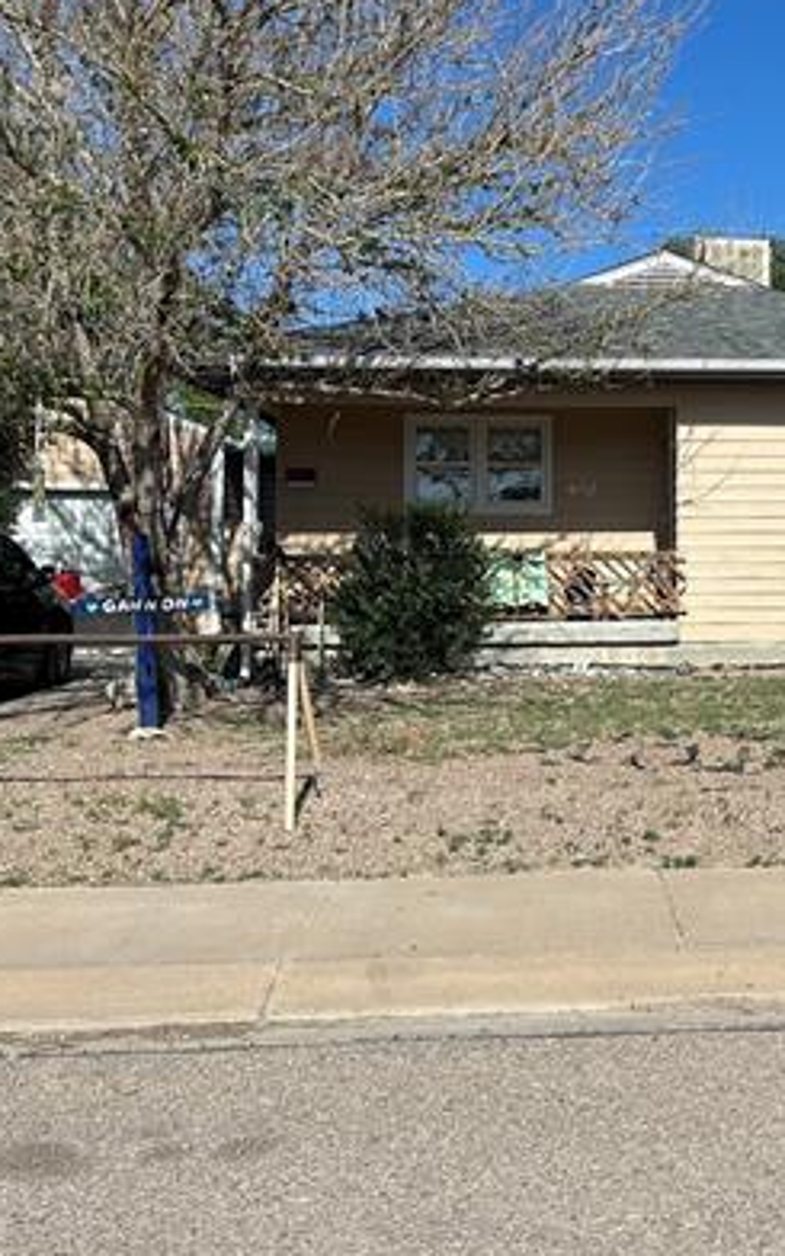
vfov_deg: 44.2
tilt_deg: +2.2
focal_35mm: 45
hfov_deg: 27.6
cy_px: 521
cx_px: 698
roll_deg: +0.3
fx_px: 1540
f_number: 1.5
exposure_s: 1/5882
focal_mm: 5.7
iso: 50
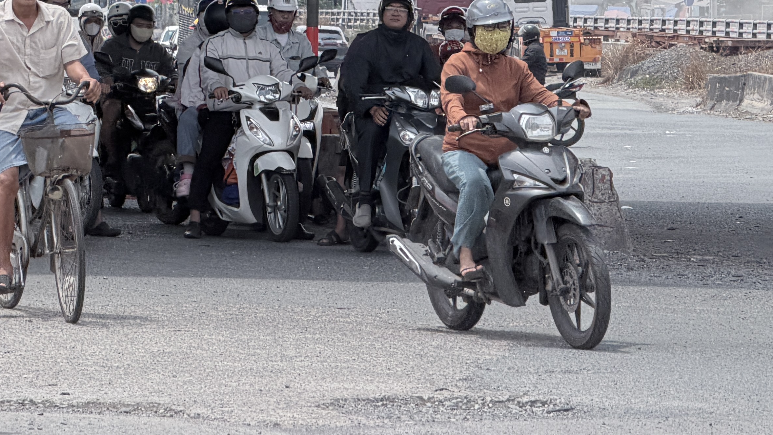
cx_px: 547
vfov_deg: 4.6
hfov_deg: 8.2
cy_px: -201
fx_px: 5411
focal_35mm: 264
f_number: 2.8
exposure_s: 1/789
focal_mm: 16.89
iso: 20
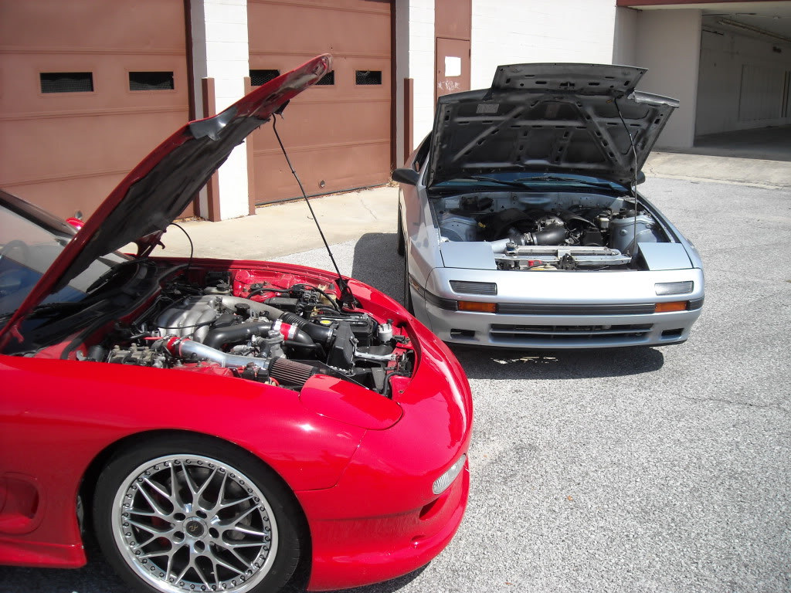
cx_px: 396
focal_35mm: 35
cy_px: 296
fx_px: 800
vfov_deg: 40.7
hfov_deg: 52.6
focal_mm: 5.7
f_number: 5.6
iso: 64
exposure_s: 1/272
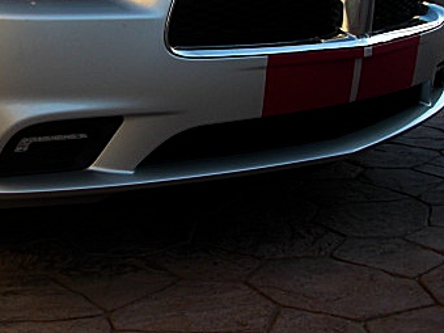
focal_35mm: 68
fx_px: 872
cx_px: 72
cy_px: 55
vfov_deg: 21.3
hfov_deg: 27.8
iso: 50
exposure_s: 1/200
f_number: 2.8
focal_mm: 6.3
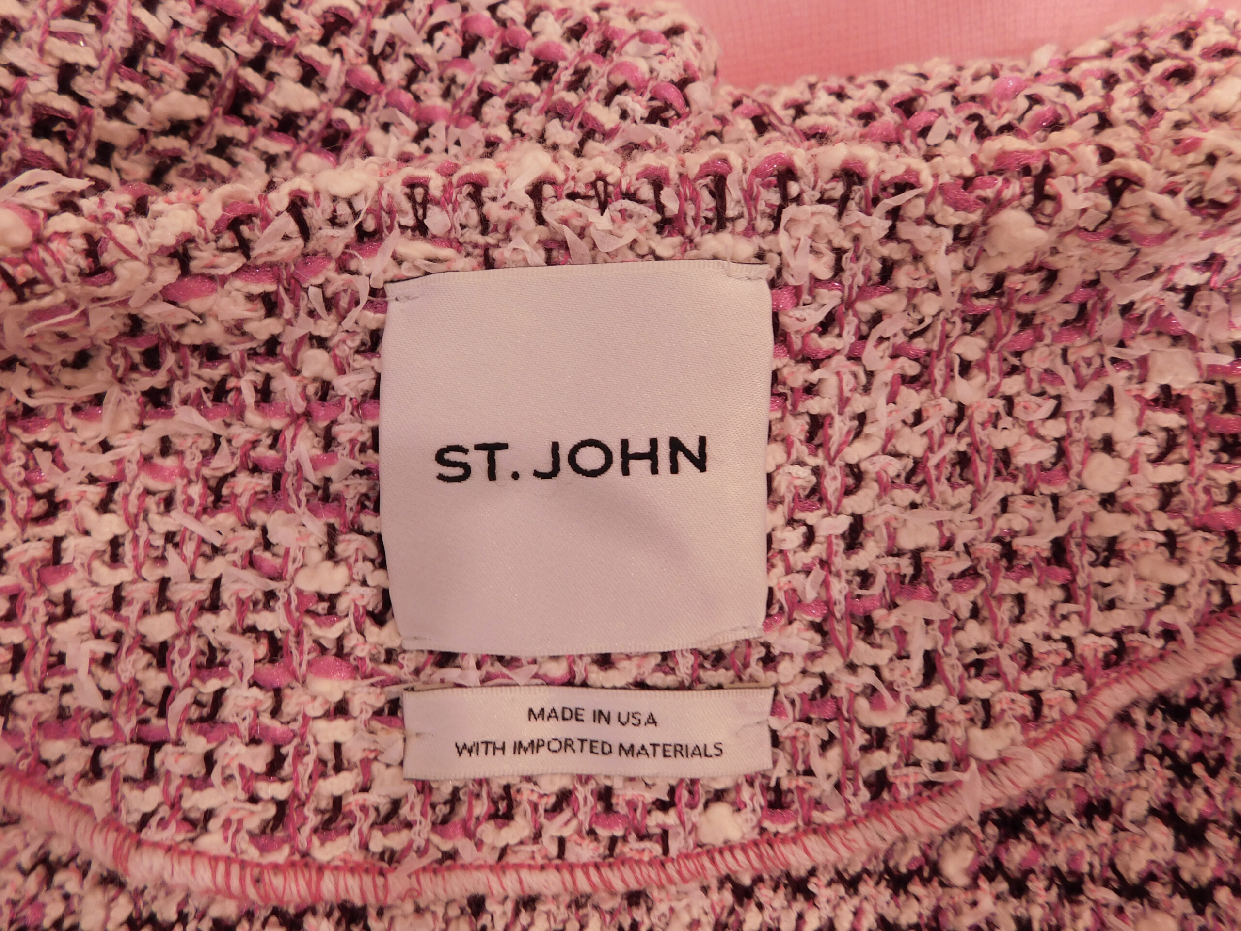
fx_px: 825
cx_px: 620
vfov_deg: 58.9
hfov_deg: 73.9
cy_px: 466
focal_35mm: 23
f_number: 3
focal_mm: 4
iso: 125
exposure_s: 1/40
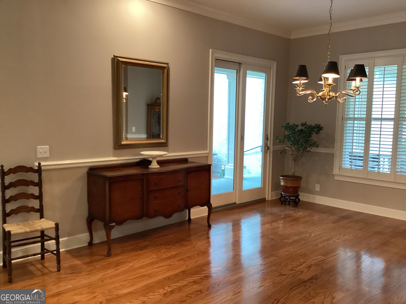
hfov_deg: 58.4
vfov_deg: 45.4
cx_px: 203
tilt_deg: -5.9
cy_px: 152
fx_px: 364
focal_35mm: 31
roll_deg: -0.1
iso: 400
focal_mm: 3.3
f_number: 2.4
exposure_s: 1/60
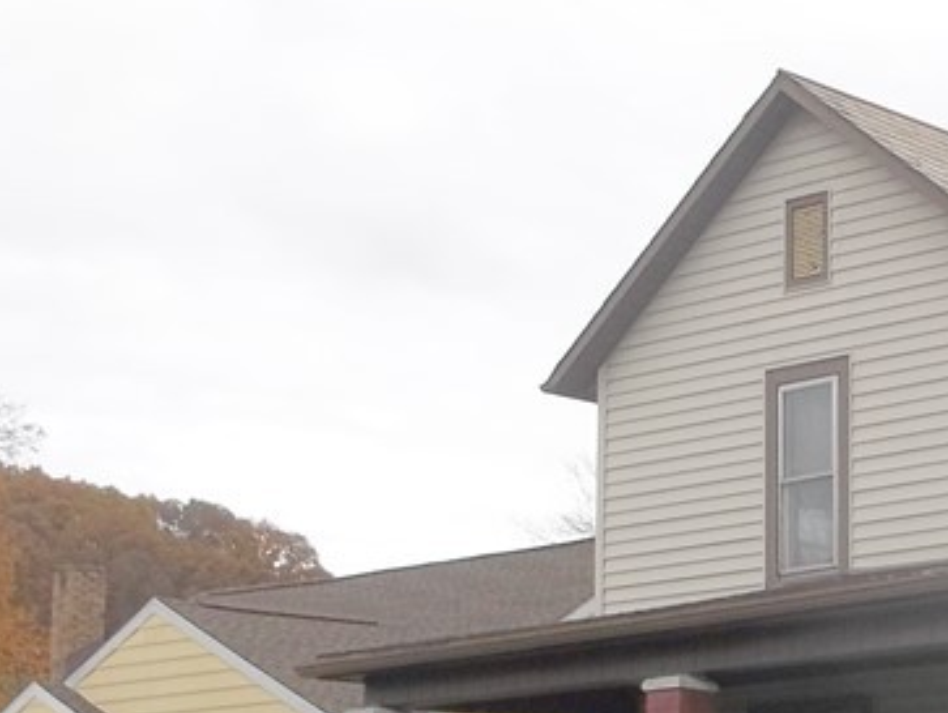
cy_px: 656
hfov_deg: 19.9
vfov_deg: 15.7
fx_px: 2549
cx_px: 1097
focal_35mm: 93
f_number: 8
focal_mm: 5.9
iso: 80
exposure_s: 1/125
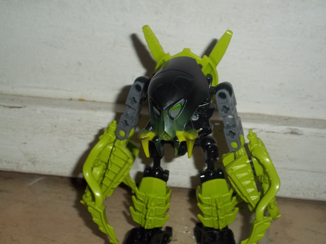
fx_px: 499
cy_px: 126
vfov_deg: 27.5
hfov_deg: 36.2
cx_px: 164
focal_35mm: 53
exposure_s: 1/80
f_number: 3.5
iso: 80
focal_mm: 8.2
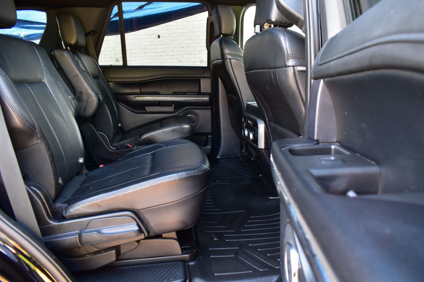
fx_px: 318
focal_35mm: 27
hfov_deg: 67.4
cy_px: 141
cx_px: 212
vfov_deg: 47.9
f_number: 6.3
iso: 400
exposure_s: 1/15
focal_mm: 18
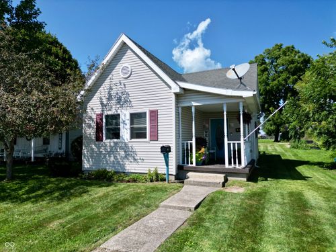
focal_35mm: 24
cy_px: 126
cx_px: 168
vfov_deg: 56.8
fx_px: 233
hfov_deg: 71.6
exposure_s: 1/2500
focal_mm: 6.72
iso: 100
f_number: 1.7
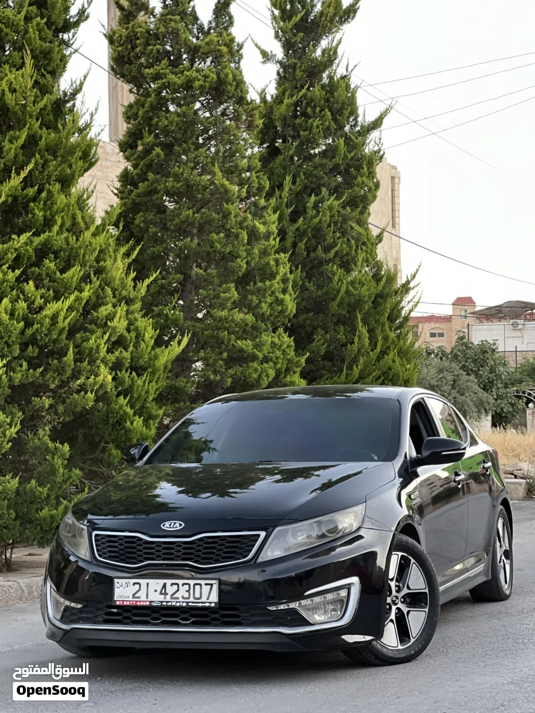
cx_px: 268
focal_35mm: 77
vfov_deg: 25.3
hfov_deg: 19.1
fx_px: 1586
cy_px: 356
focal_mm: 9
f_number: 2.8
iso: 400
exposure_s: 1/26
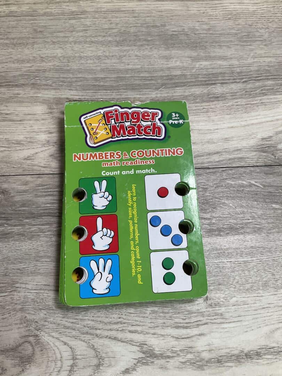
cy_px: 188
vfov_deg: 61.7
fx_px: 315
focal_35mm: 29
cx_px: 141
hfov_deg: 48.2
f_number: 1.8
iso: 64
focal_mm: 3
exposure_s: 1/115
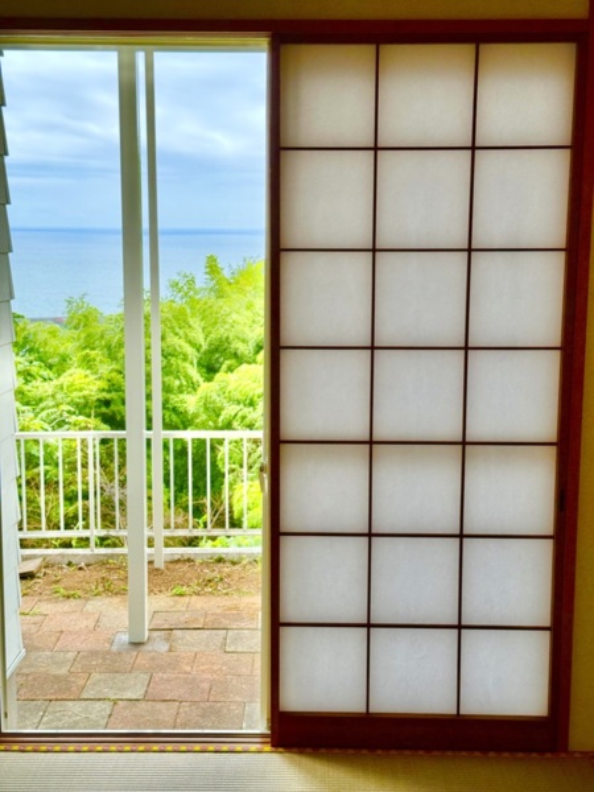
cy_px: 396
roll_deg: -0.8
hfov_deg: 30.3
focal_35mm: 48
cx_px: 297
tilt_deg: -8.5
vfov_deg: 39.7
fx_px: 1098
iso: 100
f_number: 1.78
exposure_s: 1/1608
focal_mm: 6.76
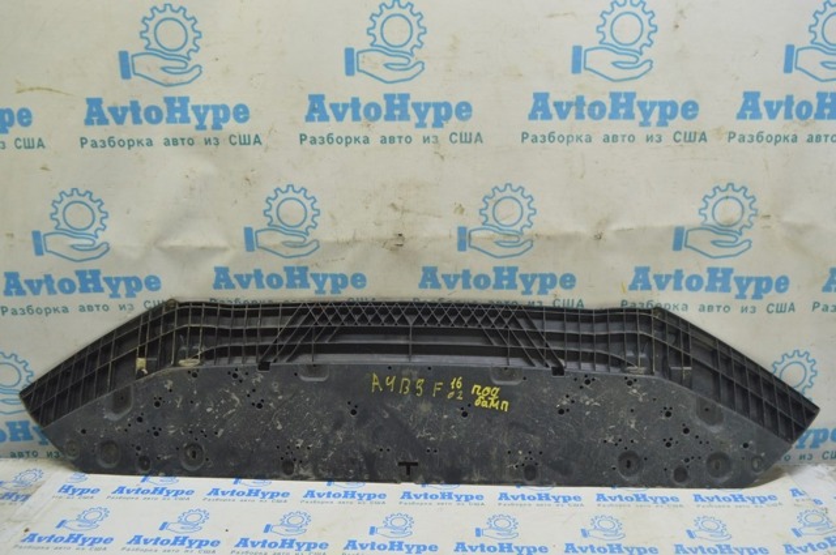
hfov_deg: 62.0
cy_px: 278
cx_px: 418
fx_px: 696
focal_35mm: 30
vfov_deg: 43.5
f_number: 5.6
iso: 400
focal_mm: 20
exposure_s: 1/20
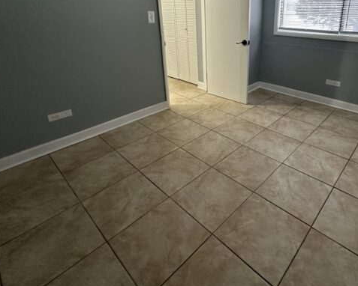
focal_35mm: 22
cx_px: 229
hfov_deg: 73.4
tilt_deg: -14.9
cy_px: 79
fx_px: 233
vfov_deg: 60.5
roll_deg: +1.1
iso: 200
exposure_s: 1/120
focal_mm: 2.22
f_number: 2.2
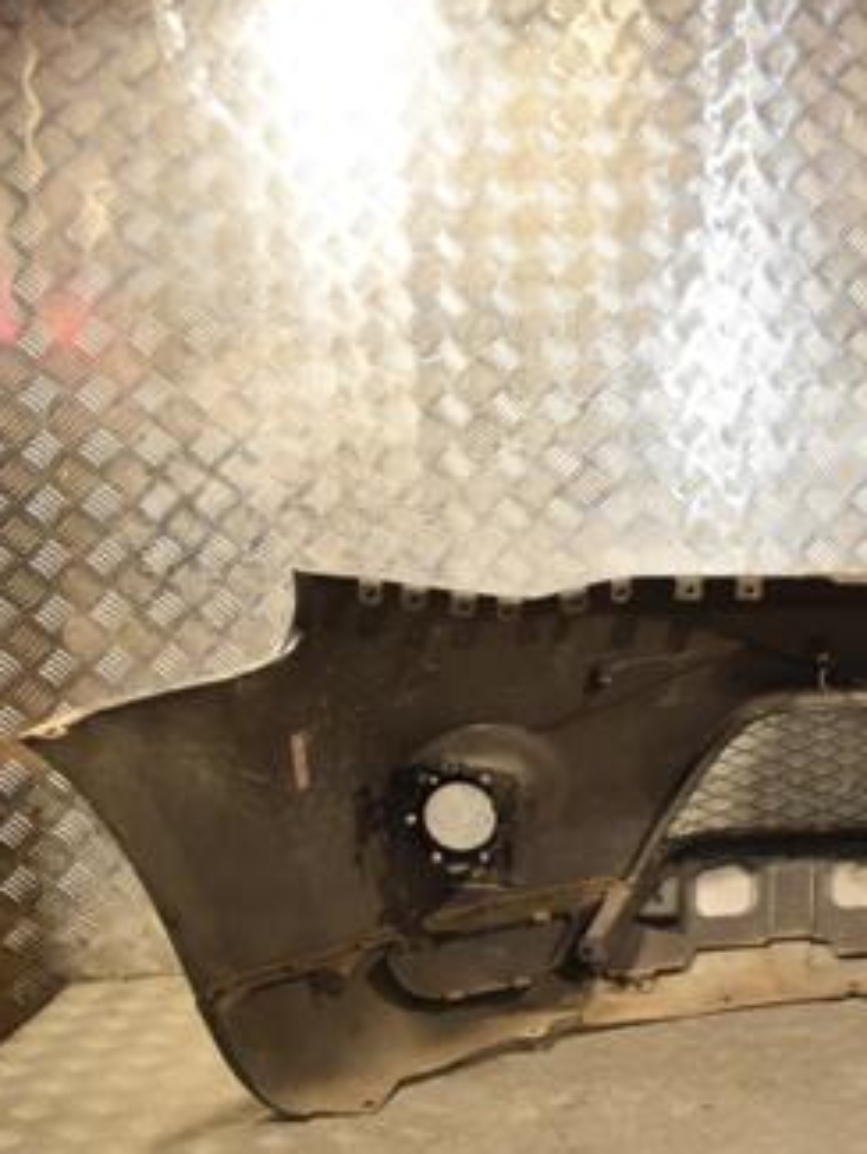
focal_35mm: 56
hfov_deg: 23.8
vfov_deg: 34.4
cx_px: 1052
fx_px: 1865
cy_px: 508
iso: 800
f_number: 5
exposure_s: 1/200
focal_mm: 21
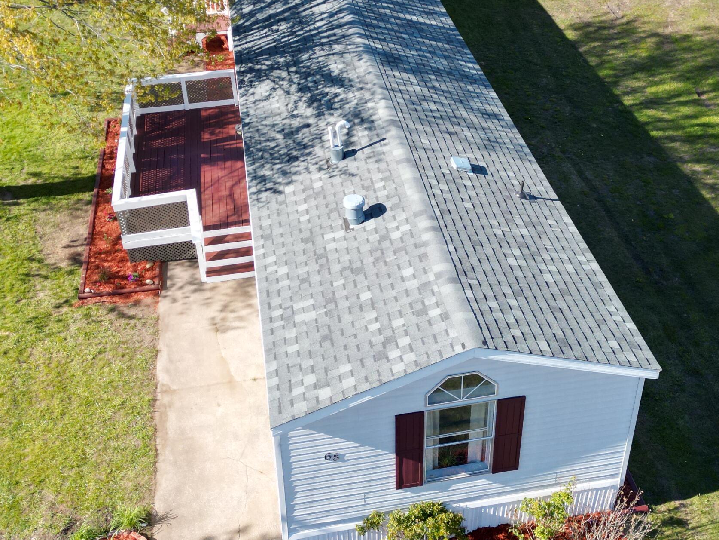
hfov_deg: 43.8
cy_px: 163
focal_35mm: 43
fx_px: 893
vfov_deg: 33.2
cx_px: 397
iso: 200
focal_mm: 6.72
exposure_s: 1/2000
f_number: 1.7
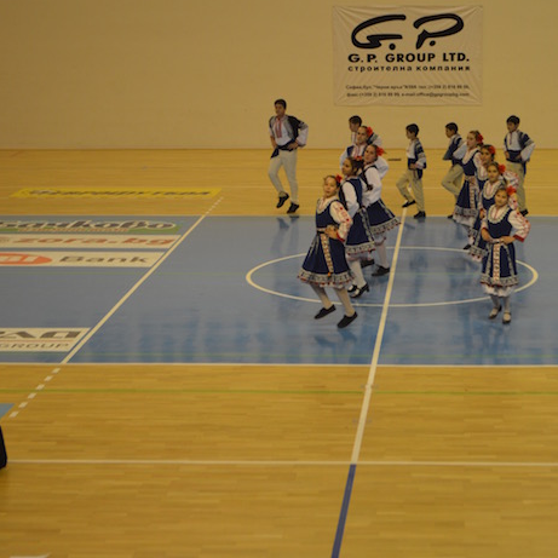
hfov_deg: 20.3
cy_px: 278
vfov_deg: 20.4
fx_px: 1550
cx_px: 413
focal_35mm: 85
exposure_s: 1/100
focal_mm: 44
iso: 400
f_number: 5.3
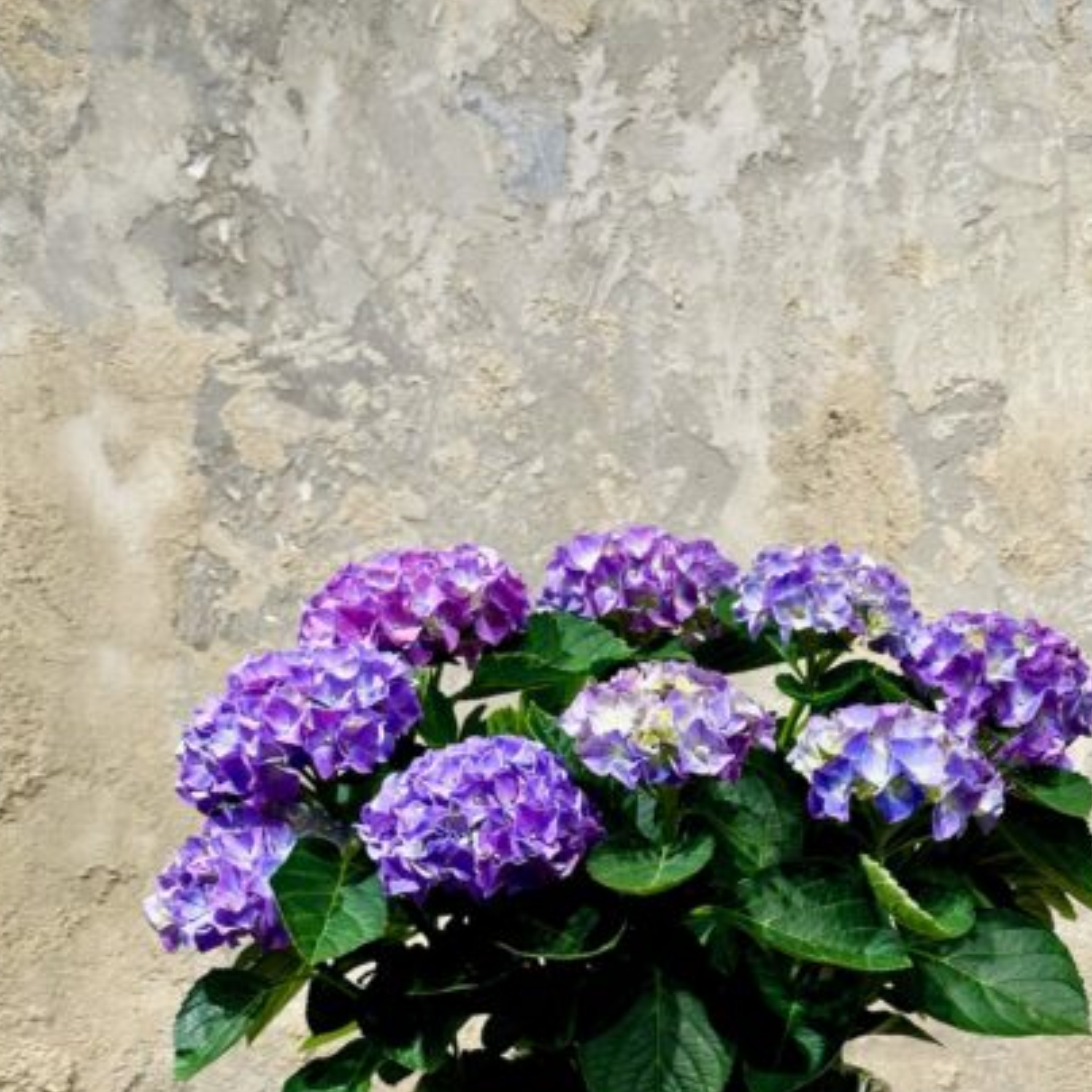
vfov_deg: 24.4
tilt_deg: -2.0
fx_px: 2498
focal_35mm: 70
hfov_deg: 24.6
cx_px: 635
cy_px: 815
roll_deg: -0.7
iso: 100
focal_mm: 6.86
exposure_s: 1/100
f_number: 1.78
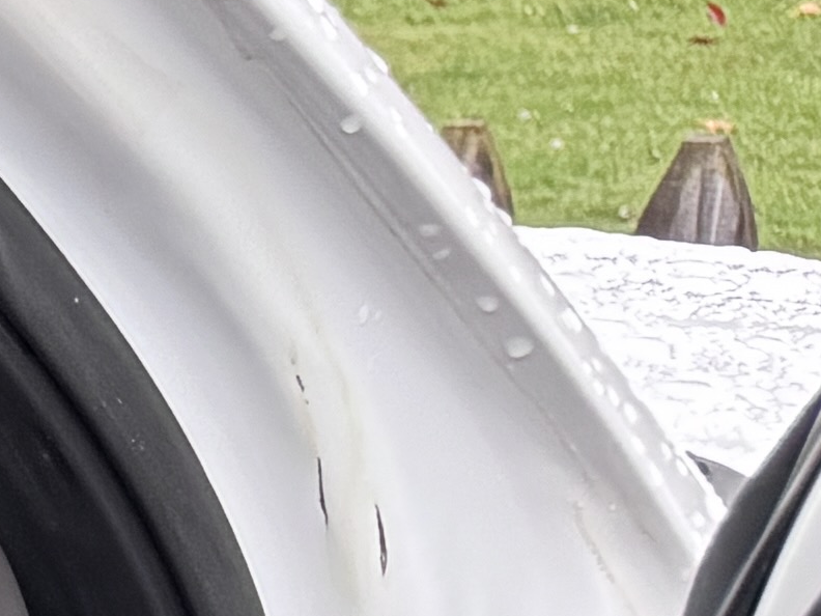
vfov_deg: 8.1
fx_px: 4103
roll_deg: +3.0
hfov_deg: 8.5
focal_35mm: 173
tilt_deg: -22.5
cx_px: -1989
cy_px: 1326
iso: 320
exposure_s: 1/60
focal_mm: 6.76
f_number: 1.78
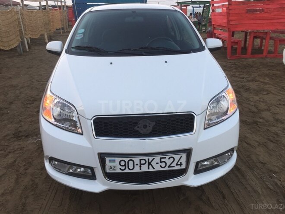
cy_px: 107
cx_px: 142
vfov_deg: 48.2
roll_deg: +1.6
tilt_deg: -22.5
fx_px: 239
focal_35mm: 29
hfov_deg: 61.7
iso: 32
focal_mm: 4.15
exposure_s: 1/50
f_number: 2.2
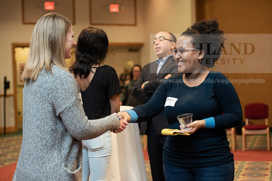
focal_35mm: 70
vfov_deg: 19.5
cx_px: 136
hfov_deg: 28.8
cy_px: 90
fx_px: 529
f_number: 3.5
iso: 1600
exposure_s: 1/200
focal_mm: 70
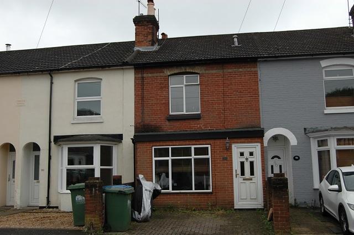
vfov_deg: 34.1
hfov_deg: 49.6
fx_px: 383
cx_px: 177
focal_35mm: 39
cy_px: 118
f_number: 8
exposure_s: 1/200
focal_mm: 26
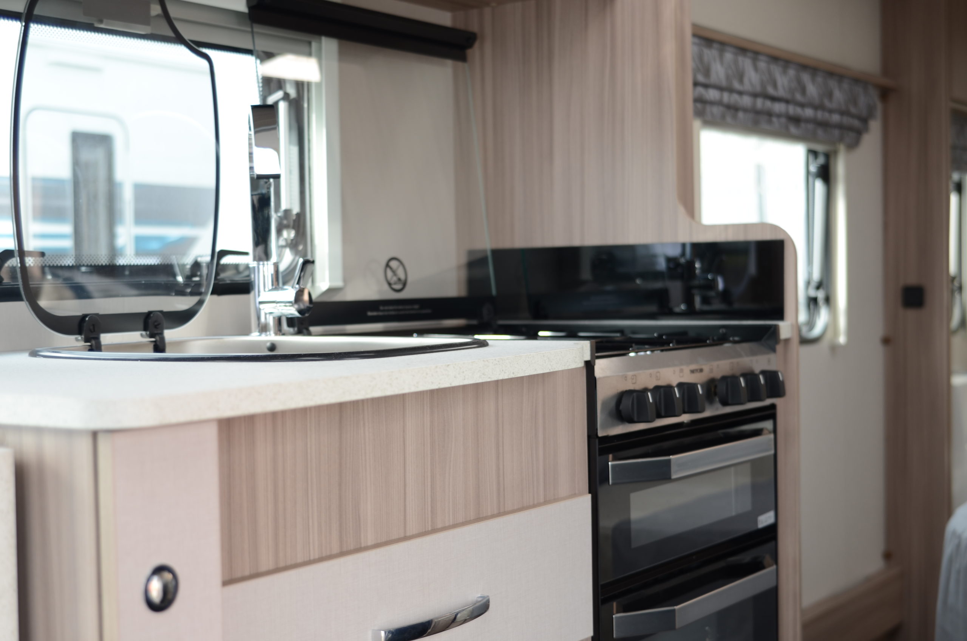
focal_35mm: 57
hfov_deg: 35.1
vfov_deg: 23.7
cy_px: 320
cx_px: 484
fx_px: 1528
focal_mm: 38
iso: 100
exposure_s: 1/40
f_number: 3.2
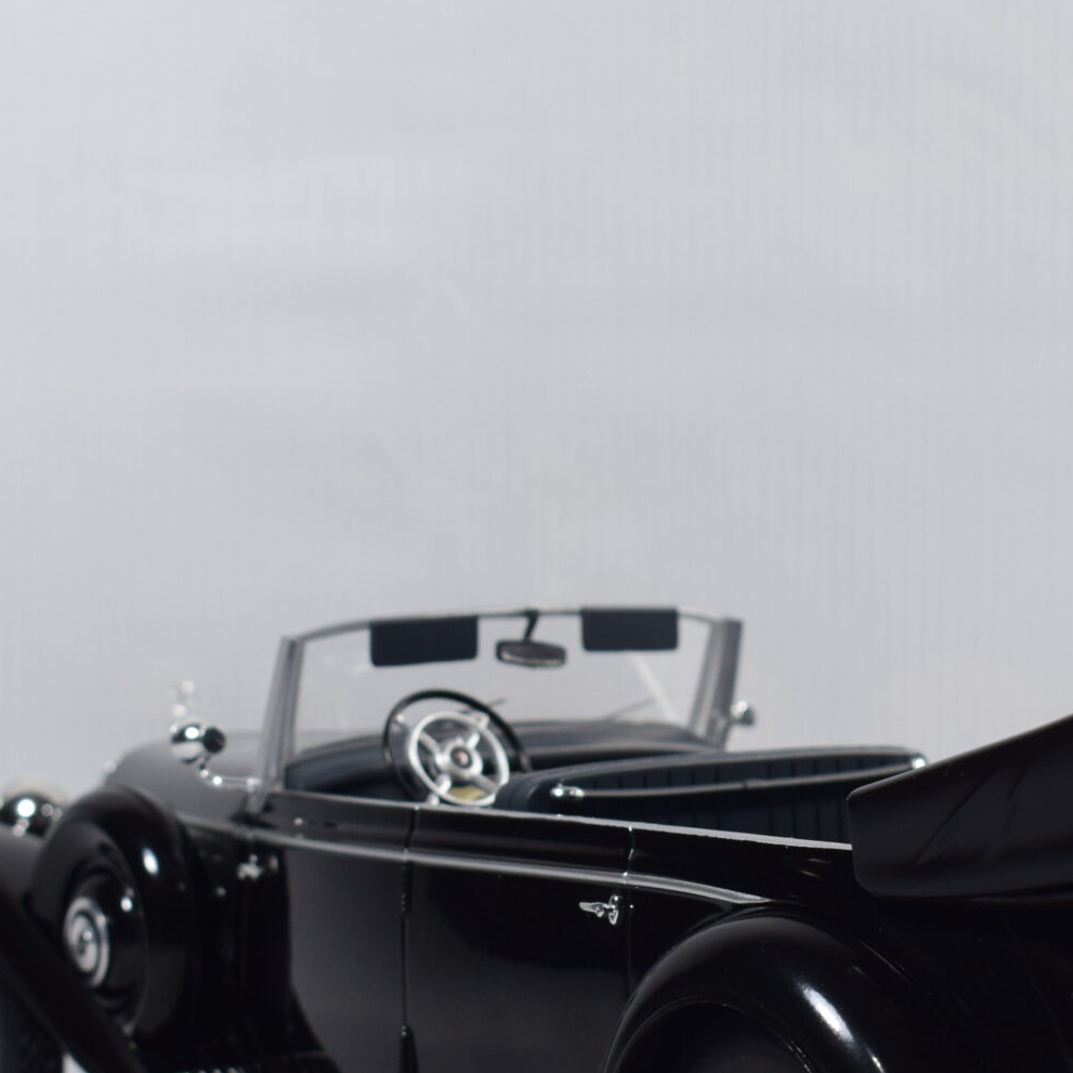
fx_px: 3581
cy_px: 738
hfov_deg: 17.0
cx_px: 800
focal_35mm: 102
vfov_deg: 17.0
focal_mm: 31
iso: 400
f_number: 7.1
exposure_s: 1/40
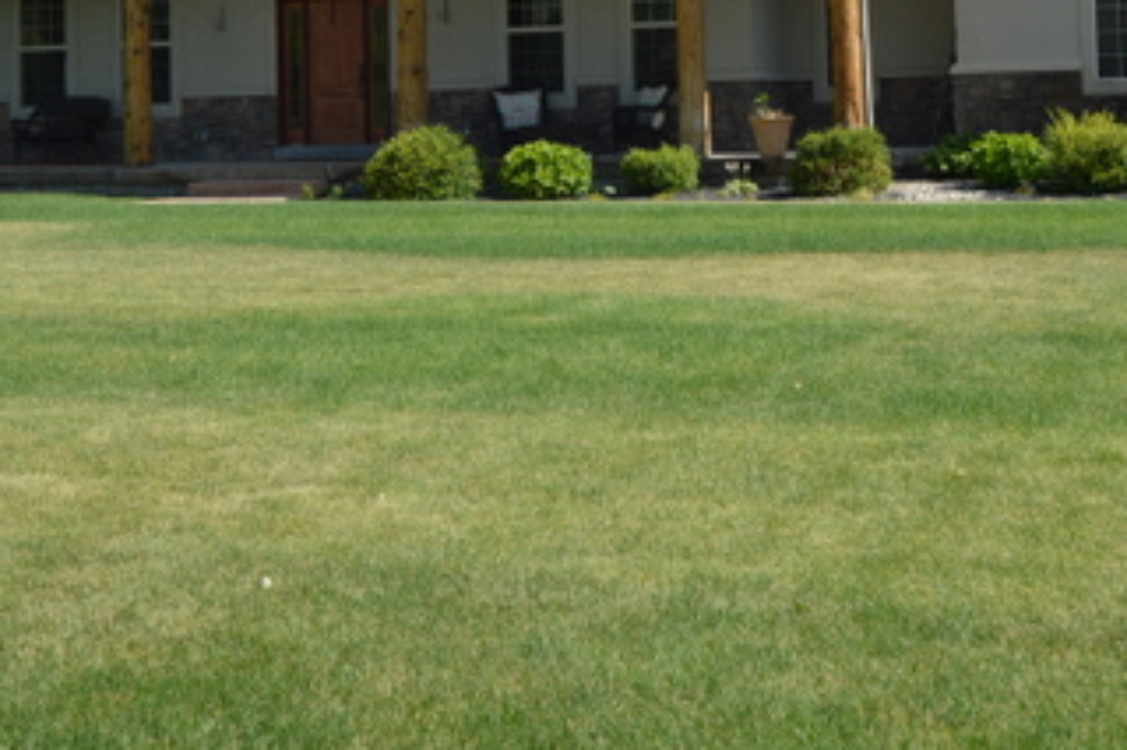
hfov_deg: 30.4
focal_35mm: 66
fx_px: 2065
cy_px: 25
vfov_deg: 20.0
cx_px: 701
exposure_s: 1/200
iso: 100
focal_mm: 22
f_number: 7.1
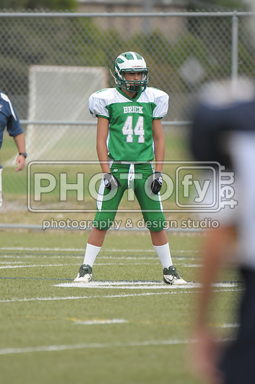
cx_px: 128
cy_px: 192
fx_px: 6394
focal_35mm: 600
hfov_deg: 2.3
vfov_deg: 3.4
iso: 1600
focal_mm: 400
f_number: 4
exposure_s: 1/4000
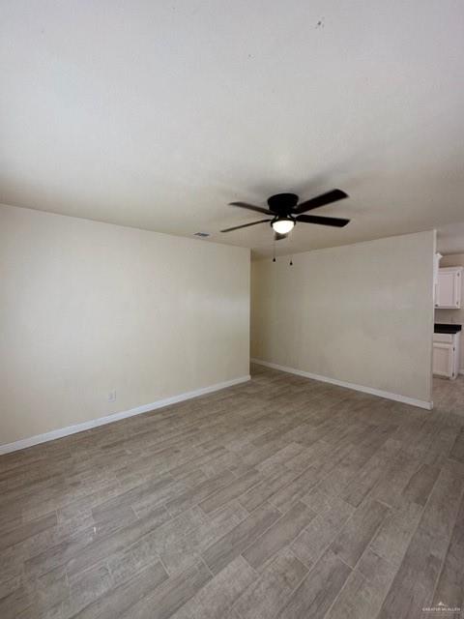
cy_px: 310
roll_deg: +0.5
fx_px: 250
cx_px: 232
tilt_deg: -2.5
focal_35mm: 14
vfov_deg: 102.1
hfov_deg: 85.7
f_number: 2.2
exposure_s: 1/120
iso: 160
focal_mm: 2.22
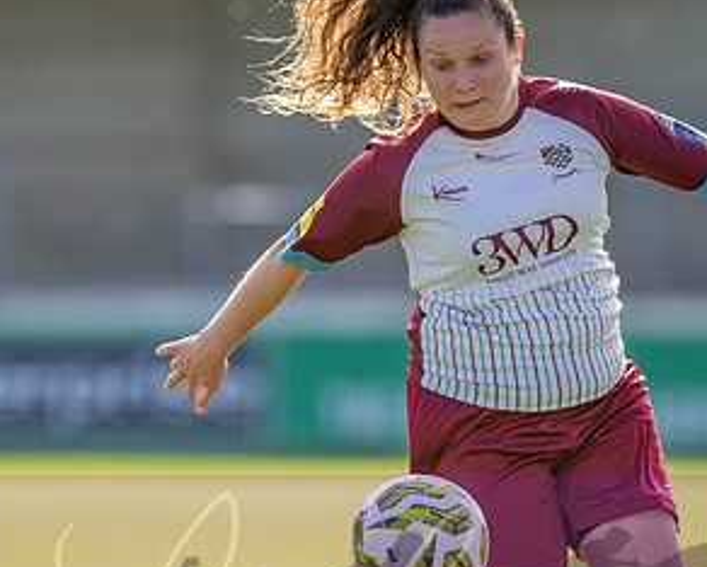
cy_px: 484
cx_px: 311
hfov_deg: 2.8
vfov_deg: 2.2
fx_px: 14552
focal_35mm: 695
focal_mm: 300
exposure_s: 1/3200
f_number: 2.8
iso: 200
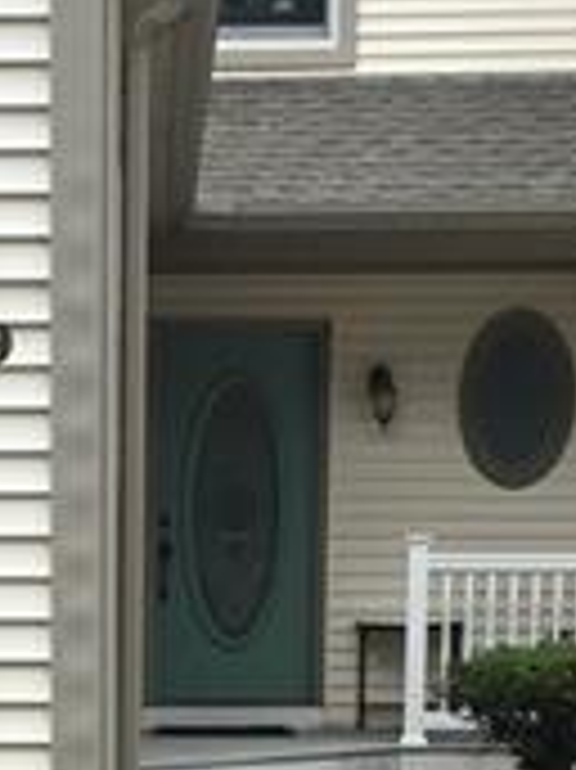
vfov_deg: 14.5
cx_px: 32
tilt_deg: -10.3
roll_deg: -1.3
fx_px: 2888
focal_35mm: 130
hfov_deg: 11.3
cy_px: 1031
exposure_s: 1/705
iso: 25
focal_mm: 4.15
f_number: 2.2
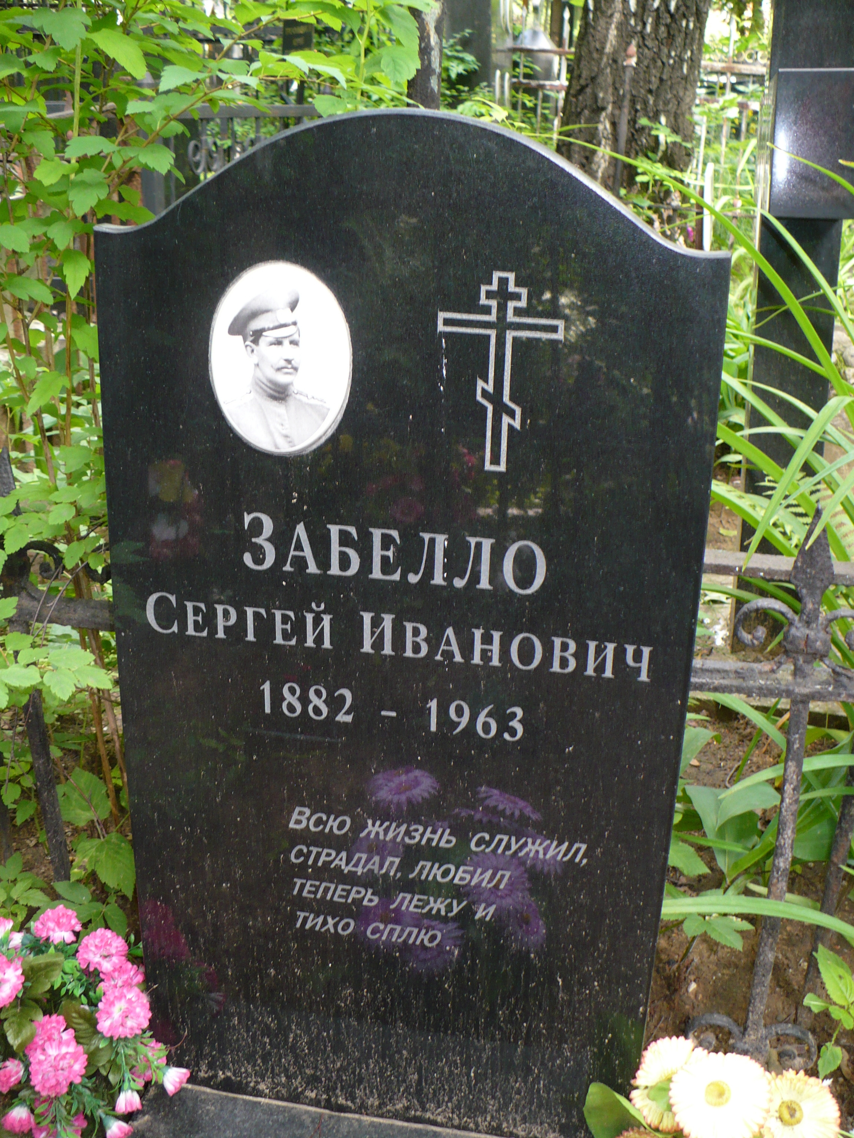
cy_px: 569
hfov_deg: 38.7
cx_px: 427
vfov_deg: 50.1
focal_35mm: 37
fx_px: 1217
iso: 125
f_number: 2.8
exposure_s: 1/30
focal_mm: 6.1
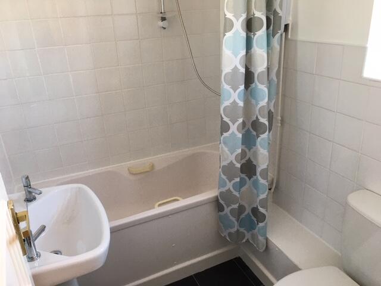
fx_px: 319
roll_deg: +2.6
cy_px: 143
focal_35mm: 29
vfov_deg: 48.2
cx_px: 190
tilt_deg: -21.5
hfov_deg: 61.7
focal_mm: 4.15
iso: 50
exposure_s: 1/33
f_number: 2.2
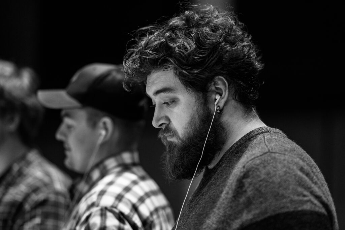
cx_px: 172
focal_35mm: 135
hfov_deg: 15.2
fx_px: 1294
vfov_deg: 10.2
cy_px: 115
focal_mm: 135
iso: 1600
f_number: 1.8
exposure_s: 1/250
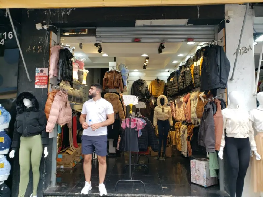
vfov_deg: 53.1
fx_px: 198
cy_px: 98
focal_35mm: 26
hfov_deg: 67.3
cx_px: 132
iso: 64
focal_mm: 4.3
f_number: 2.4
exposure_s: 1/120
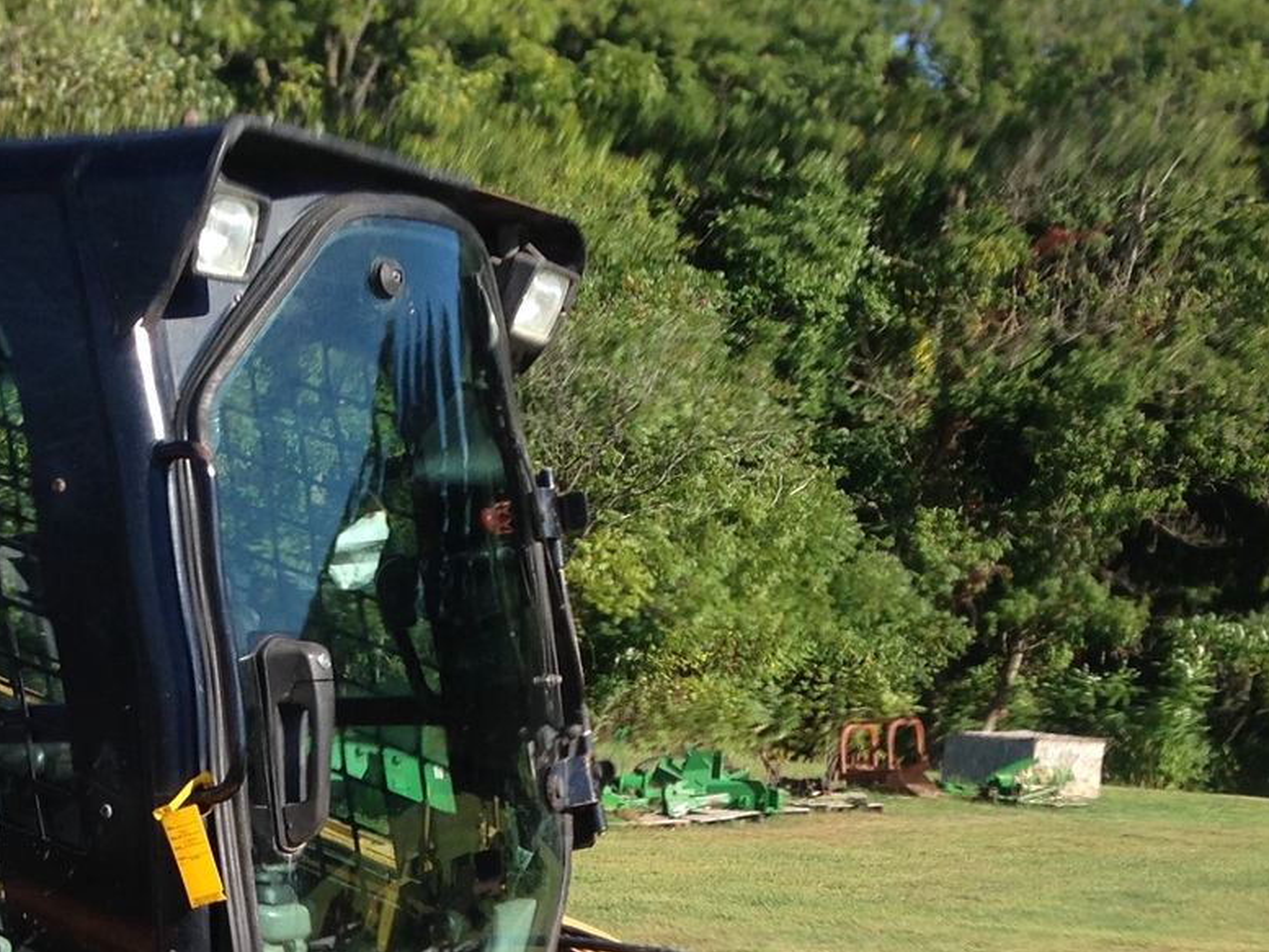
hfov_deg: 22.1
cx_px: 204
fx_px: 3190
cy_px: 1213
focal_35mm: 87
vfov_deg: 16.1
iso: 50
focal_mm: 4.12
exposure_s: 1/678
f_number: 2.4
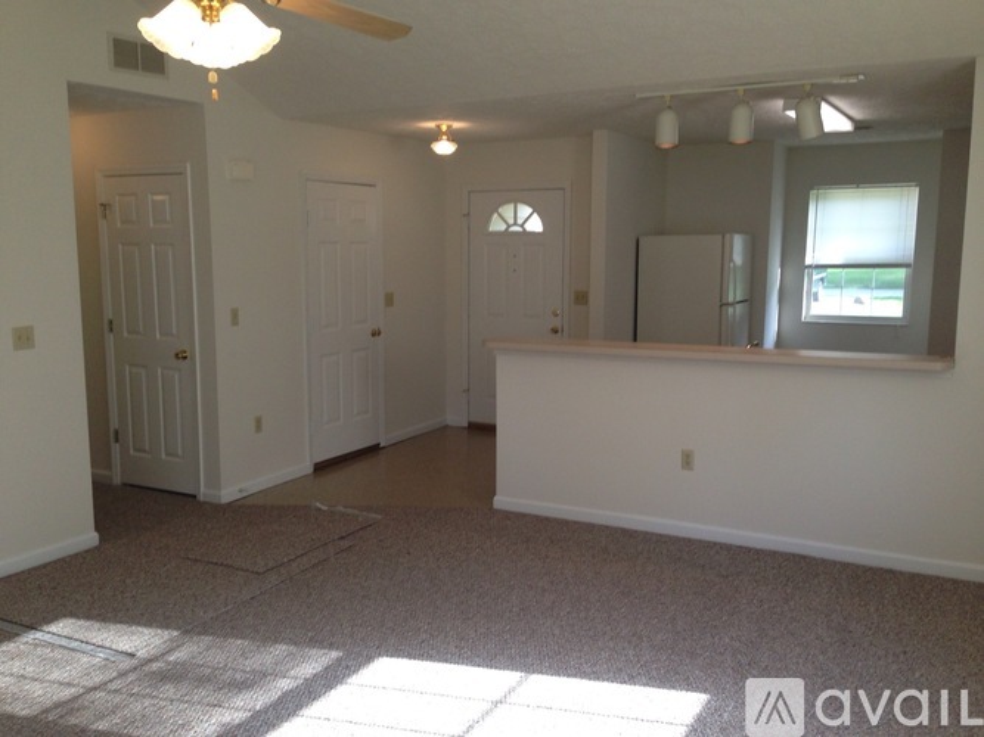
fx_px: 938
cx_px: 492
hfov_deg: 55.4
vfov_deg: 42.9
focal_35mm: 33
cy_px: 368
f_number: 2.4
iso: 80
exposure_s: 1/120
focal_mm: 4.13
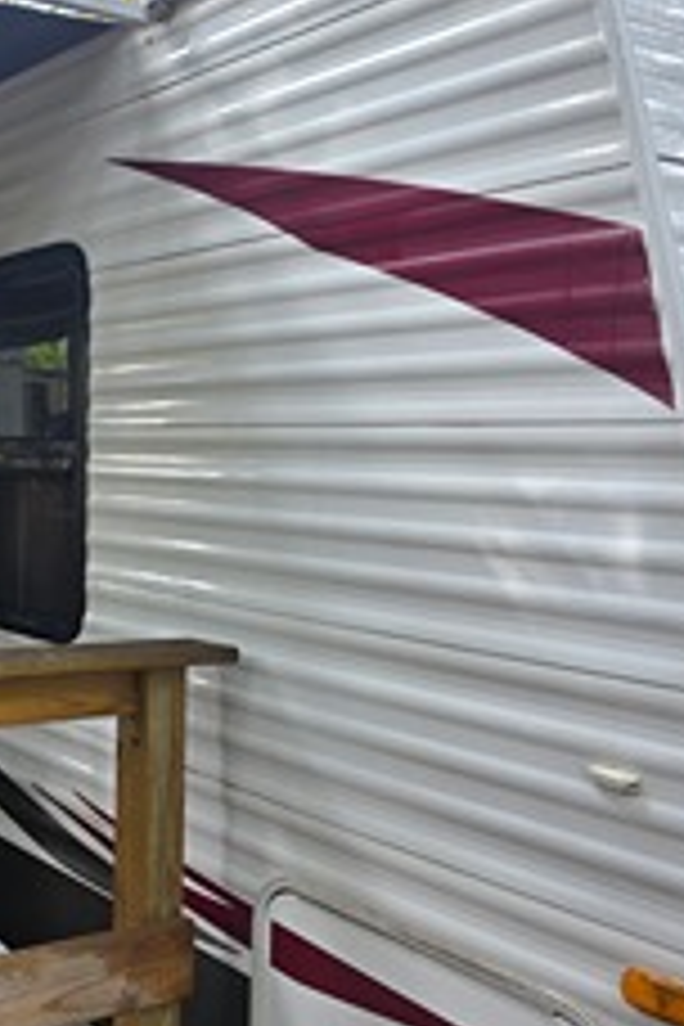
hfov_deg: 29.2
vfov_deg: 46.4
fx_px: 1197
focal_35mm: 42
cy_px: 490
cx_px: -40
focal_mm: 6.3
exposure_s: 1/359
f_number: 1.7
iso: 64
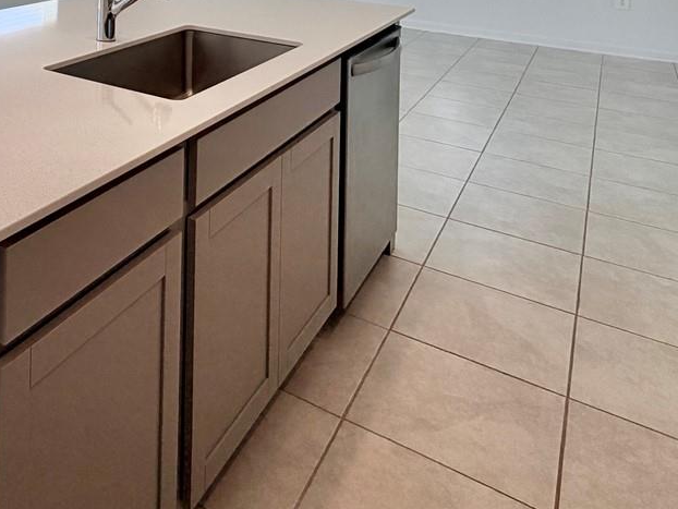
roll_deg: -1.3
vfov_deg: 32.1
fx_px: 705
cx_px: 94
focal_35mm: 36
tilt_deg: -0.6
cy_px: -119
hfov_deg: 47.2
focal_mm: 2.22
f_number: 2.2
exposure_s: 1/192
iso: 64
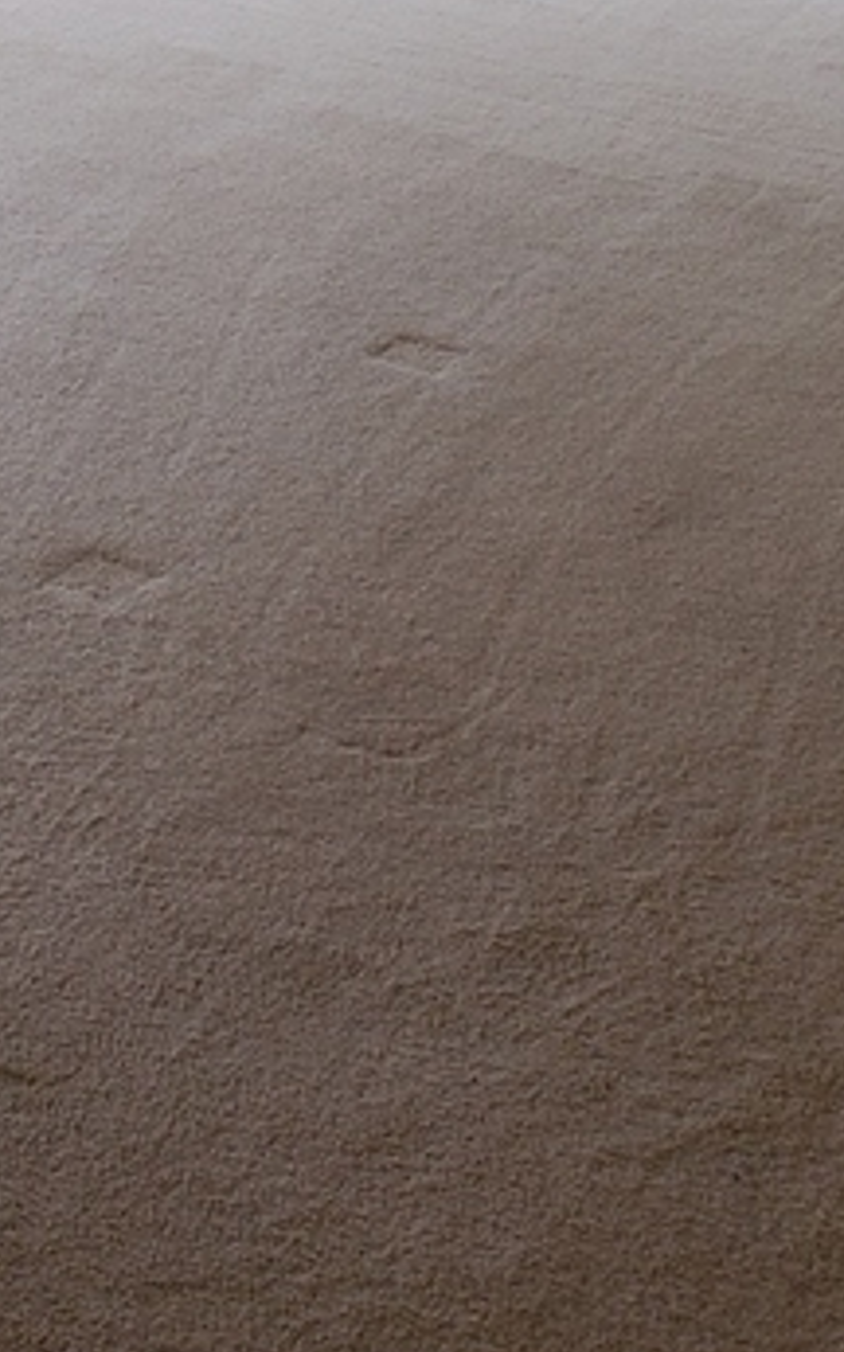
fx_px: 3168
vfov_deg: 21.4
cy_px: -488
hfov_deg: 14.8
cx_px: -55
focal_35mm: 86
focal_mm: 4.3
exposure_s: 1/120
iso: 64
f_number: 2.4
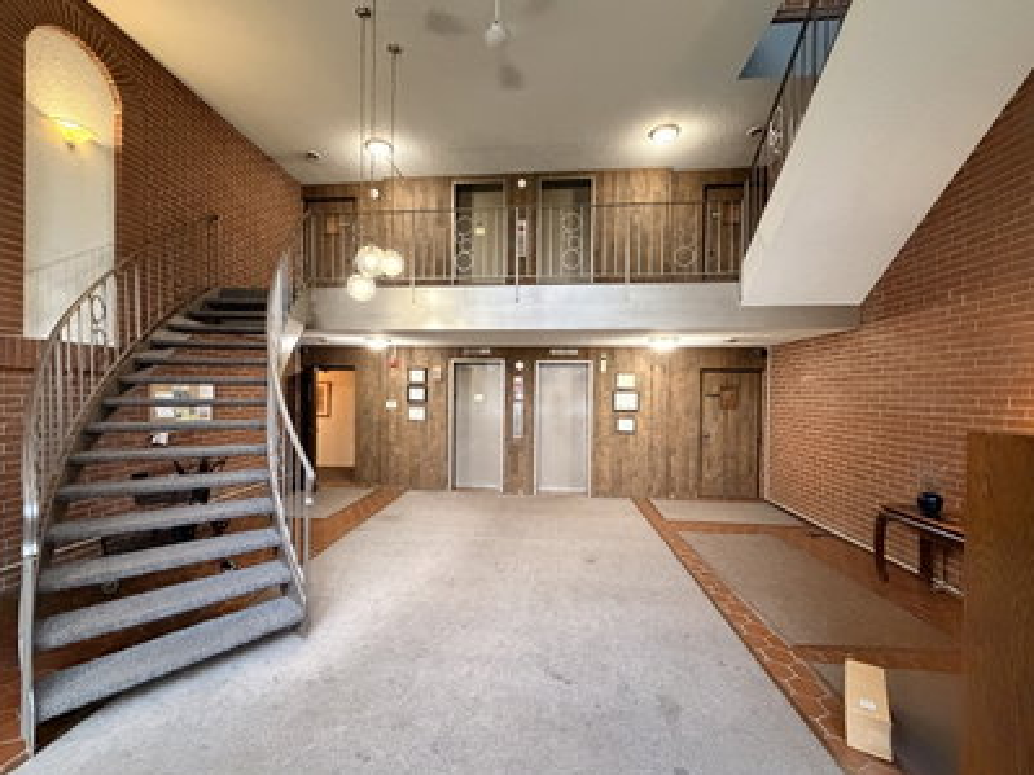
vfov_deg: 81.7
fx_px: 448
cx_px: 509
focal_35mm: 15
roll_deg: -0.2
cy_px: 394
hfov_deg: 98.2
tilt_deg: -0.9
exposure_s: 1/60
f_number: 2.2
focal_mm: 2.22
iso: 1000
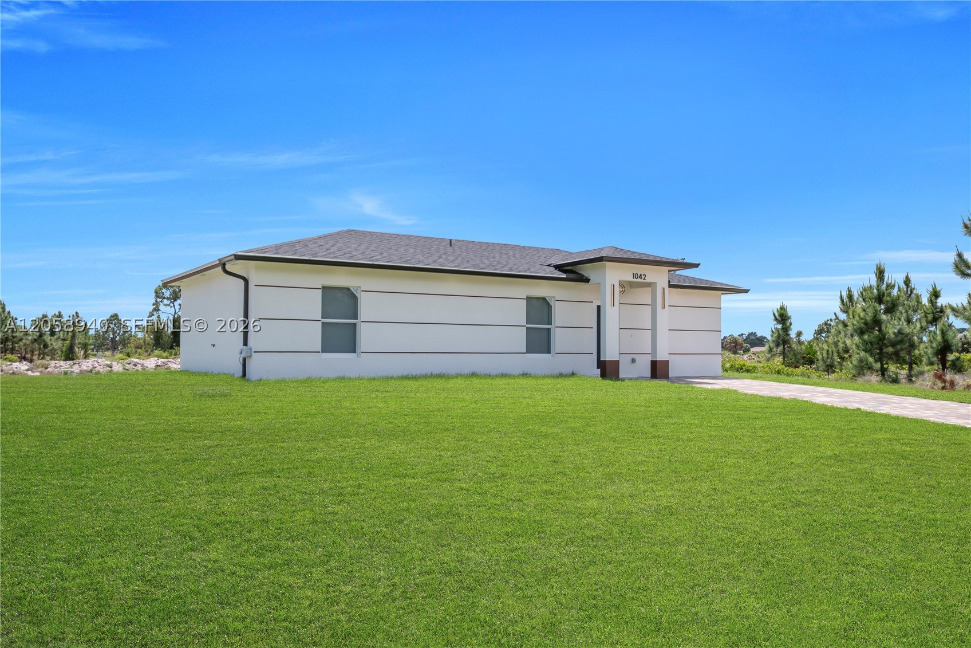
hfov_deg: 61.9
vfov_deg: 43.6
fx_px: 809
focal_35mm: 30
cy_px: 324
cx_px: 486
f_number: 8
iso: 100
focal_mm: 20
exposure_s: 1/320
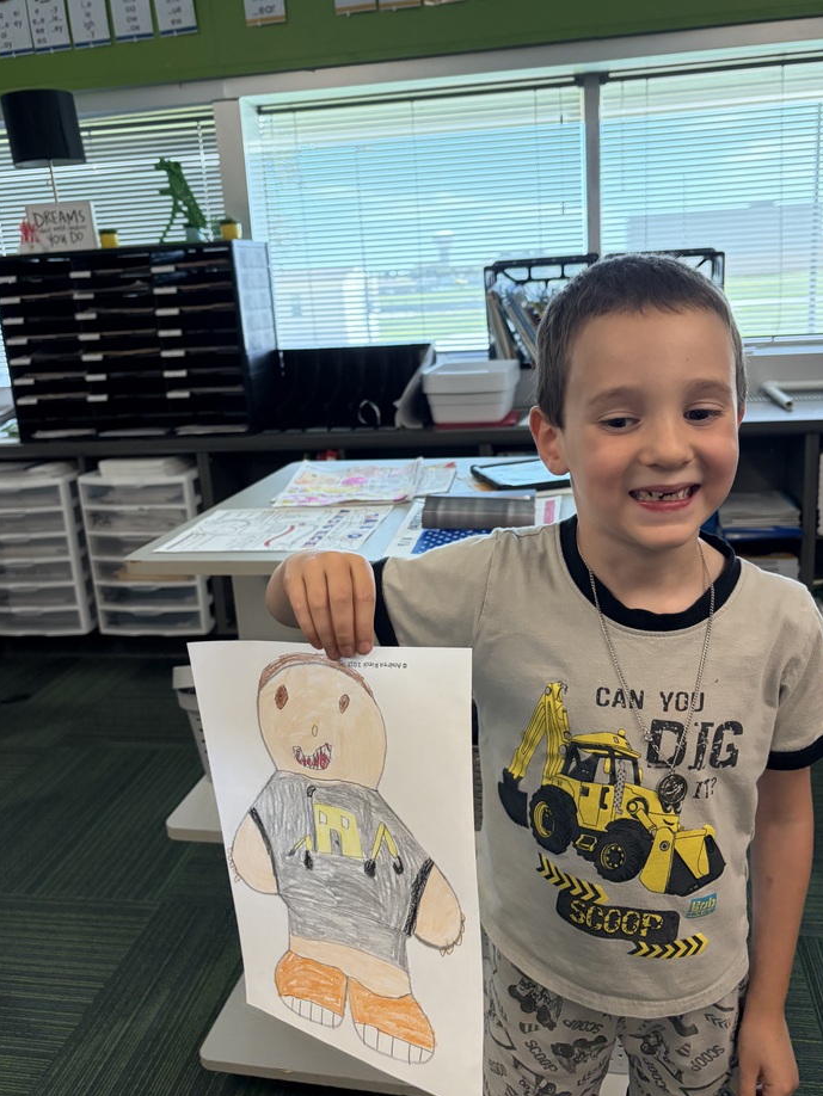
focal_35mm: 29
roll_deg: +3.6
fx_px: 919
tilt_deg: -12.5
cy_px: 516
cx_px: 436
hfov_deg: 48.2
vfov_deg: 61.6
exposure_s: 1/302
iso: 250
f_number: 1.6
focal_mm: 5.96
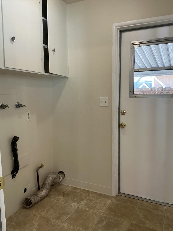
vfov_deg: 61.7
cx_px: 86
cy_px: 116
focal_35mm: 29
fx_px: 193
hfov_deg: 48.2
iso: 80
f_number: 1.8
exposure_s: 1/60
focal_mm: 3
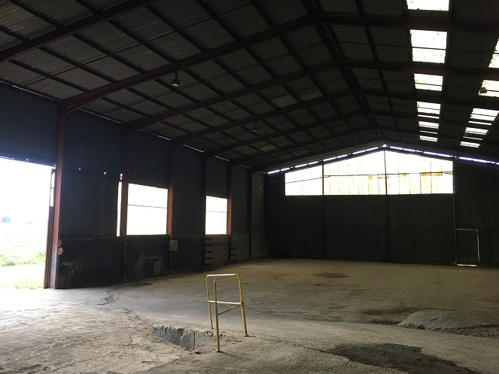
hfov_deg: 52.3
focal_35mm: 35
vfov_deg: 40.7
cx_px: 204
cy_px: 172
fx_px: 504
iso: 50
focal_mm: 4.15
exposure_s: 1/33
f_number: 2.2
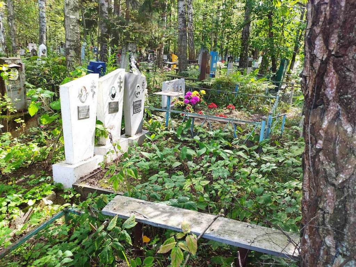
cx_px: 178
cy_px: 134
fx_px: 267
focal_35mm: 26
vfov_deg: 53.1
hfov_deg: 67.3
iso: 119
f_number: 1.75
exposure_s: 1/100
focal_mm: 4.77
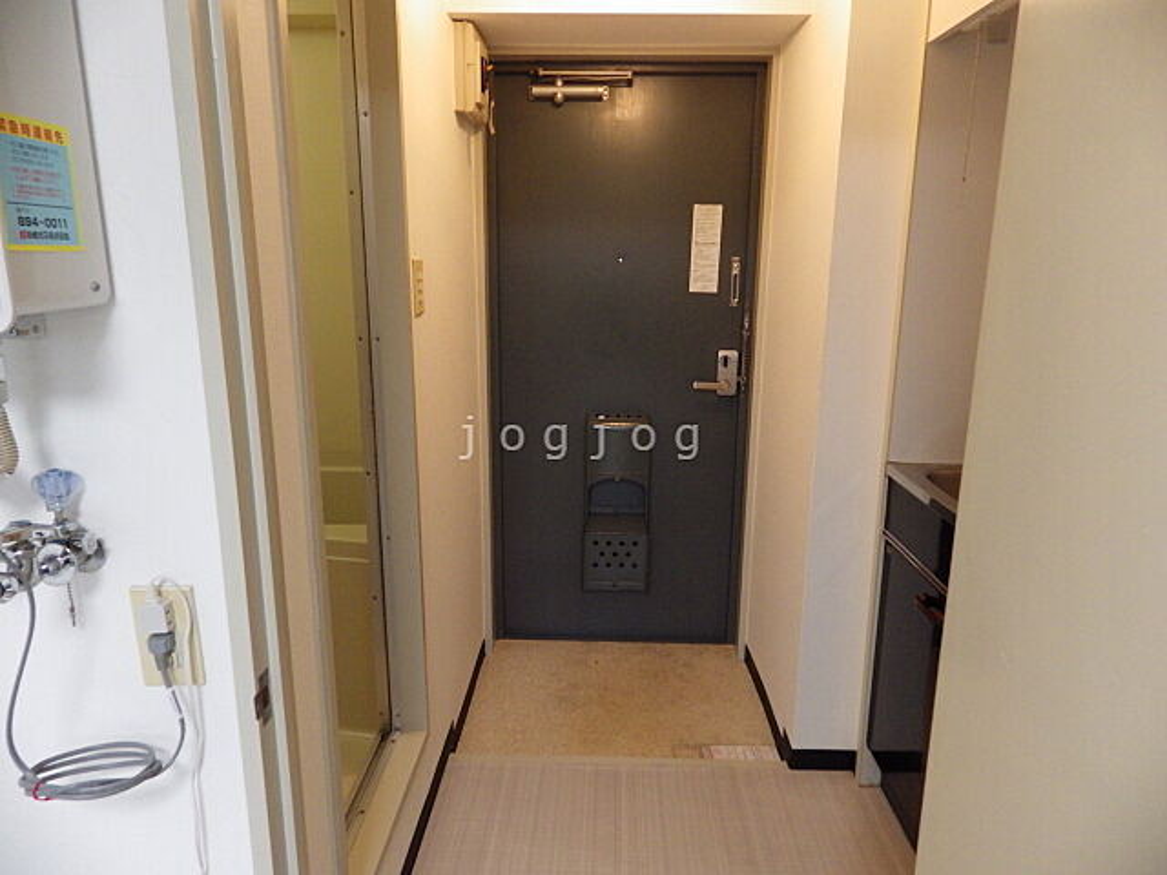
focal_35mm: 22
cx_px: 584
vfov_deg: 61.1
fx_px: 742
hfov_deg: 76.4
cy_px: 438
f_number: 3.1
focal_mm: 4
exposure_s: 1/45
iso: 320
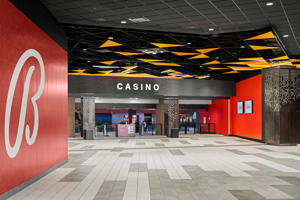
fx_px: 369
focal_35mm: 44
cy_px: 100
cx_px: 150
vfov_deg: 30.3
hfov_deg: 44.2
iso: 100
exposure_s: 2
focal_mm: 44.3
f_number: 10
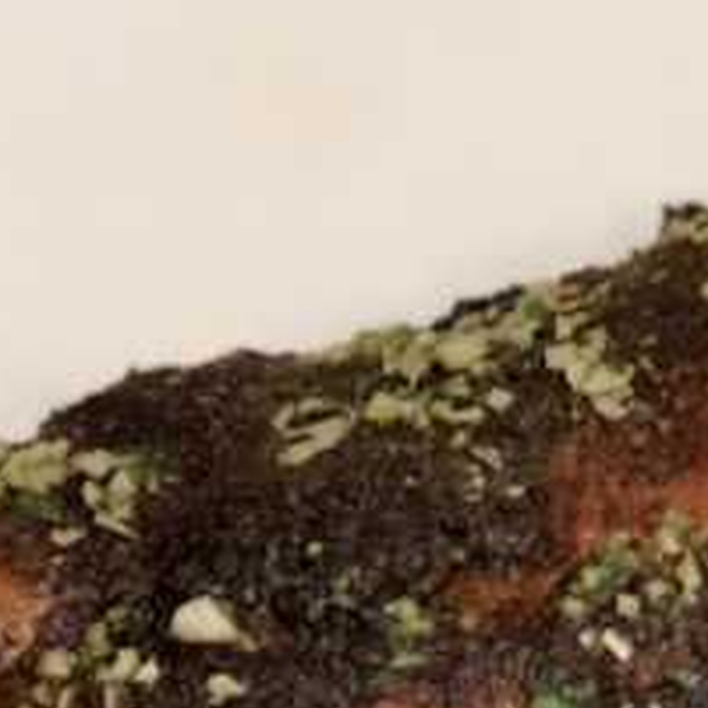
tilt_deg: -60.7
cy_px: 823
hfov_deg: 10.8
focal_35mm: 161
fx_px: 3726
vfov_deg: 10.7
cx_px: 690
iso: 160
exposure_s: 1/33
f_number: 2.8
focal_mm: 6.6
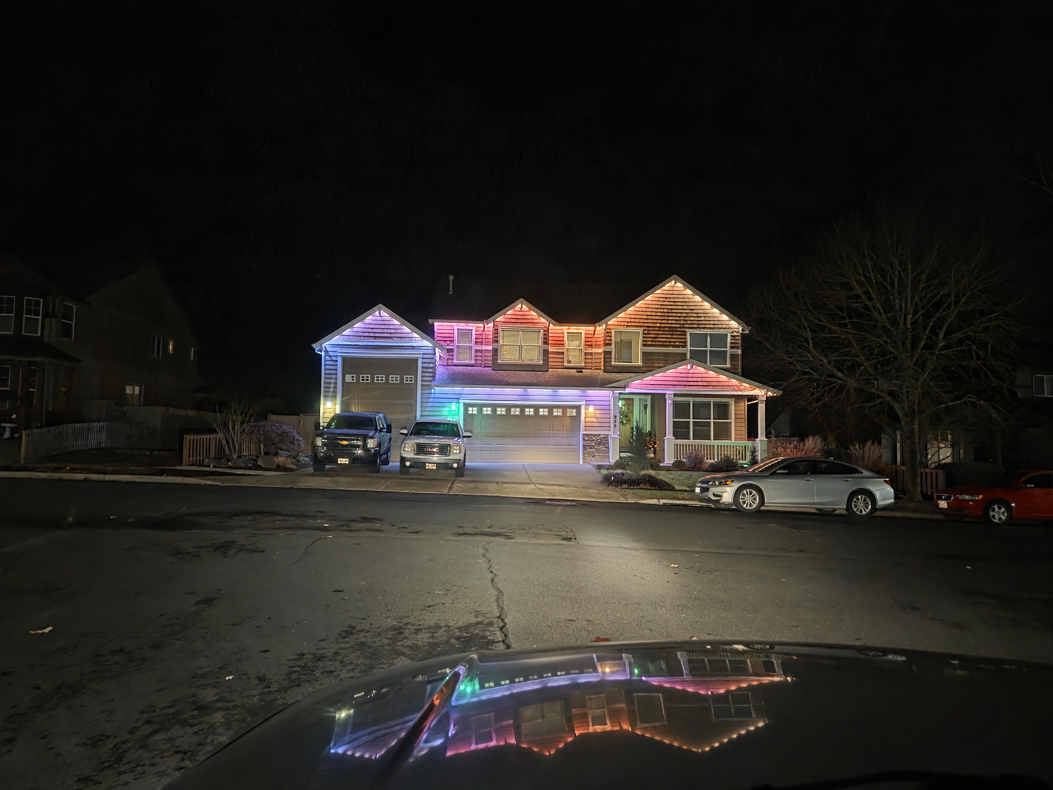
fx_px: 700
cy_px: 395
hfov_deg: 73.9
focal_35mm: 23
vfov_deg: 58.9
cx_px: 526
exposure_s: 1/15
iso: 2500
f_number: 1.8
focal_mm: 5.4
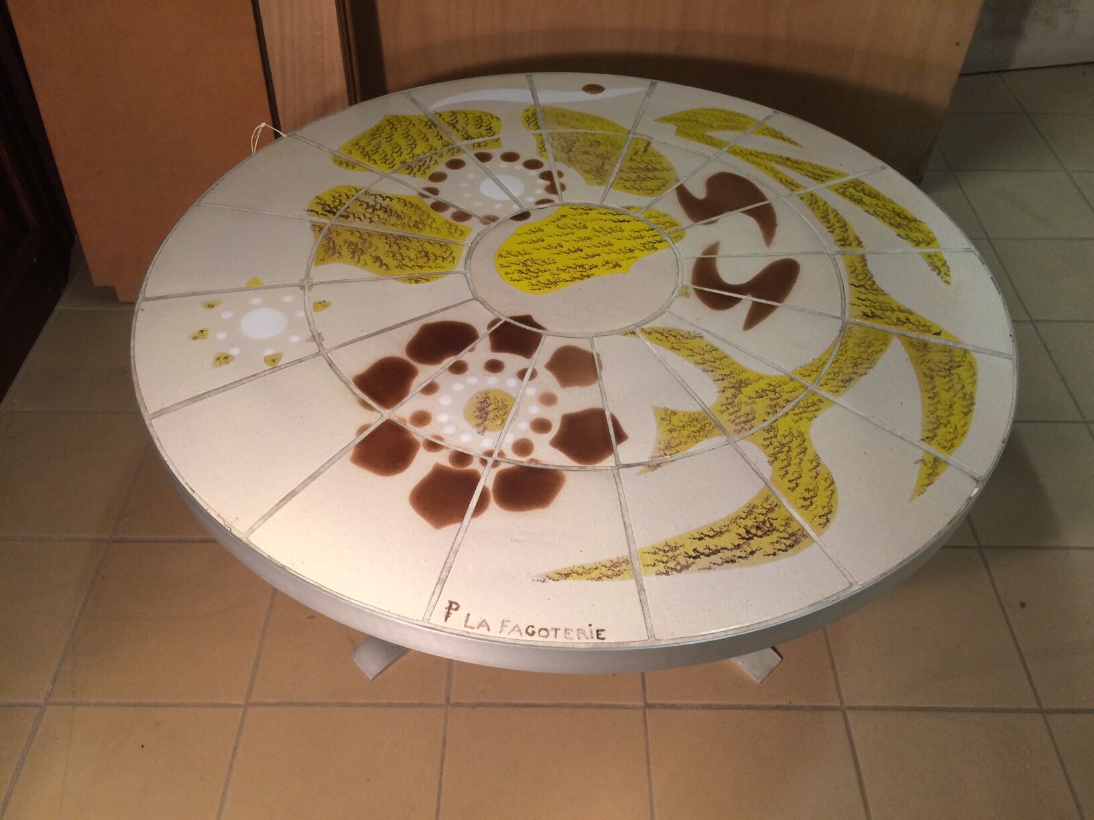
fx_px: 917
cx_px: 547
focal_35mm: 29
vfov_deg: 48.2
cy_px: 410
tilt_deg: -46.9
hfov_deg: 61.7
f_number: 2.2
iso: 100
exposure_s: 1/33
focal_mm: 4.15
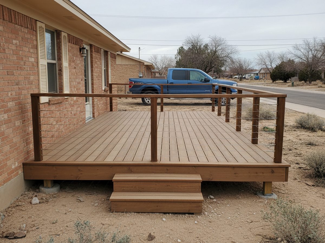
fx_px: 216
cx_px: 162
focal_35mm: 23
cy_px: 122
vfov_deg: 58.9
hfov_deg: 73.9
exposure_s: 1/1003
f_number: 1.8
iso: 748
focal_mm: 6.4
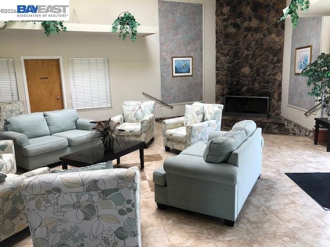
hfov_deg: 63.4
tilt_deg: -10.4
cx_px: 165
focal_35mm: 28
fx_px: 267
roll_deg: +2.0
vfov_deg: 49.7
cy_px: 124
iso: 25
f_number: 1.8
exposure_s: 1/40
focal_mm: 4
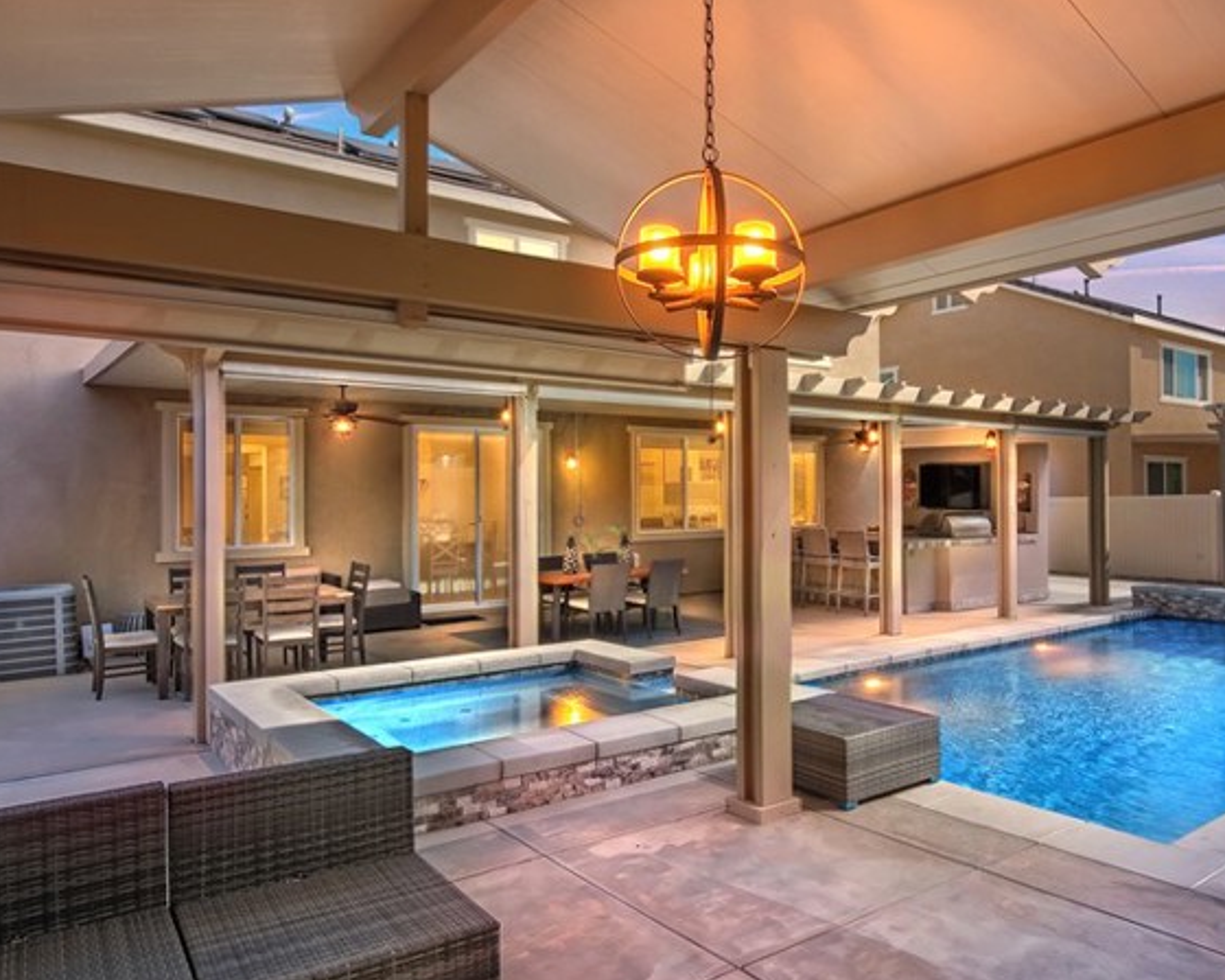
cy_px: 526
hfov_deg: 69.3
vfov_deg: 58.7
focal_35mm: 24
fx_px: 870
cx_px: 759
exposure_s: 1/40
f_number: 20
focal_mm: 14
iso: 125
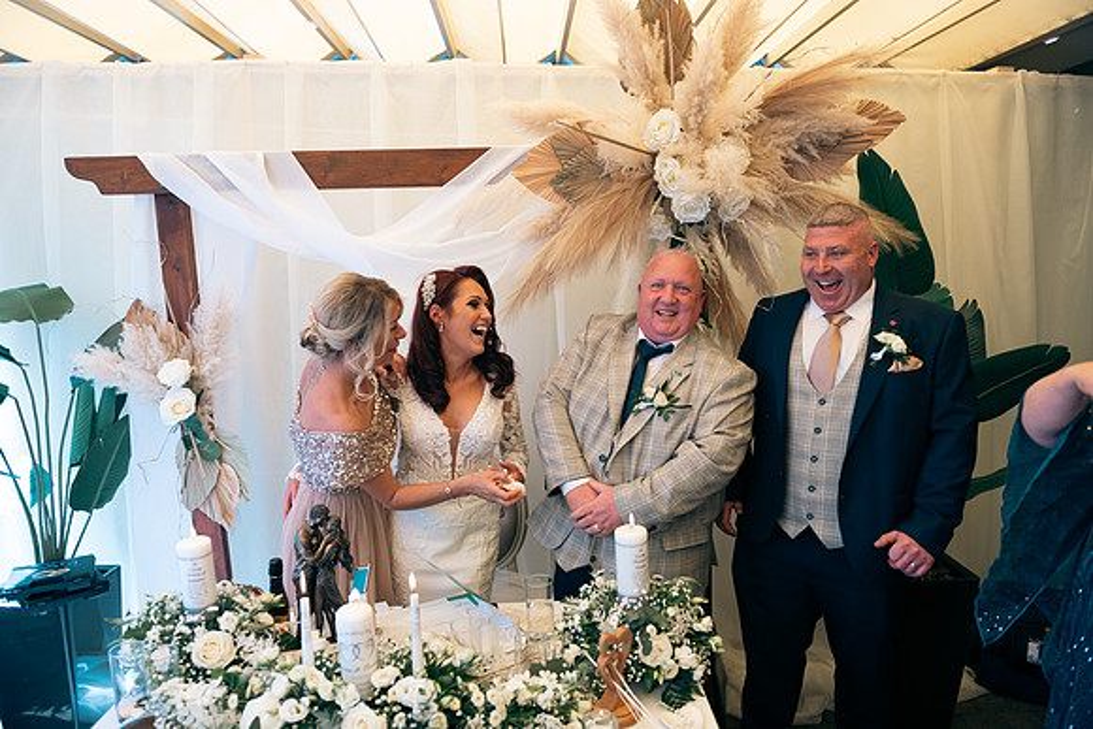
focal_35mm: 24
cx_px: 546
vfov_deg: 53.2
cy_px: 364
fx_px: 729
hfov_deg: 73.7
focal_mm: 24
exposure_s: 1/250
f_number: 3.5
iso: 250
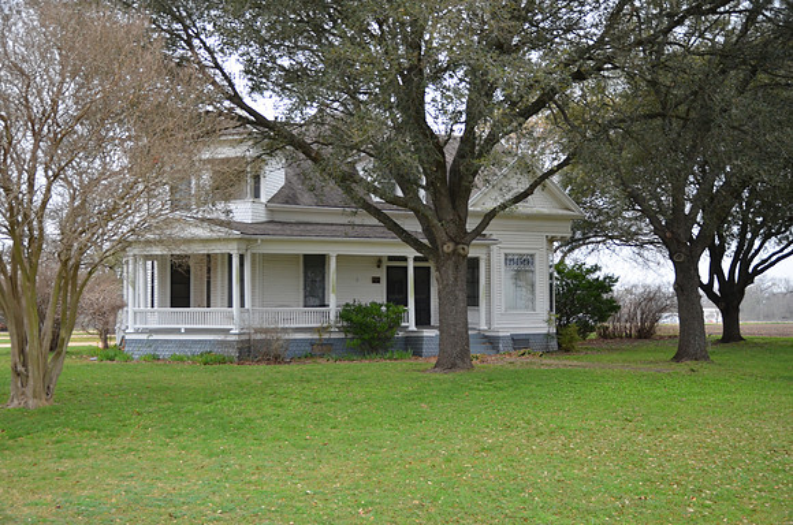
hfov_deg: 49.6
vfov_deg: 34.1
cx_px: 396
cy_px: 262
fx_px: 857
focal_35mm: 39
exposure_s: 1/60
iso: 640
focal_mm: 26
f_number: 4
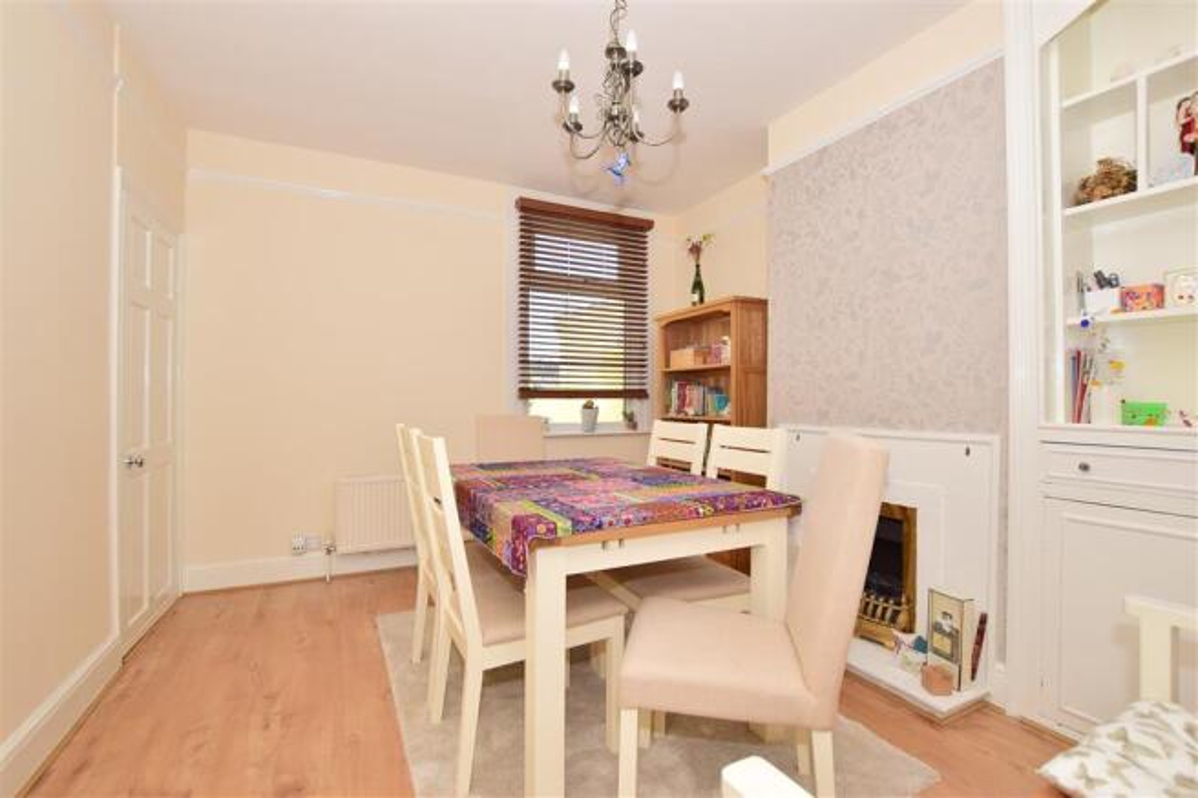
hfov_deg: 100.4
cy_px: 399
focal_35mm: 15
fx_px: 499
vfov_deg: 77.3
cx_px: 599
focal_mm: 10
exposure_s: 1/200
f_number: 7.1
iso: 400
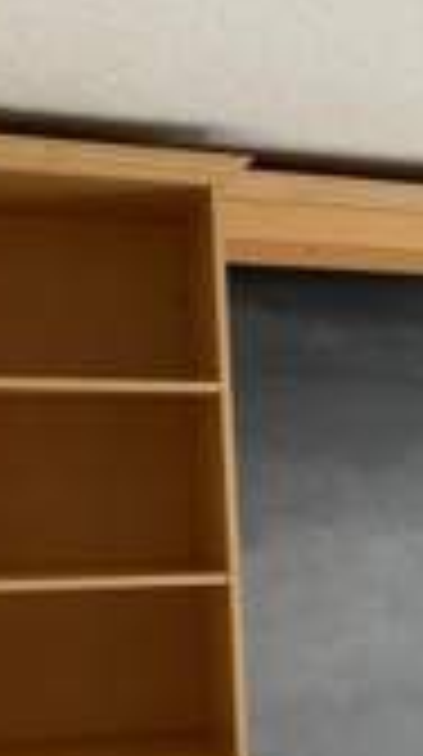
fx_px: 1622
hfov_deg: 12.8
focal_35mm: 81
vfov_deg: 25.7
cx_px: 873
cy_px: 626
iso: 125
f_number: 1.8
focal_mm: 4.25
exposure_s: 1/108
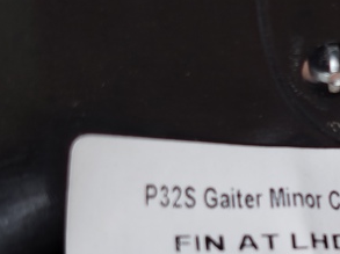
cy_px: 227
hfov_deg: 18.4
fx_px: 1030
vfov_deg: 13.9
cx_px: 324
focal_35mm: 105
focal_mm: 5.31
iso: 80
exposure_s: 1/100
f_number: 1.7
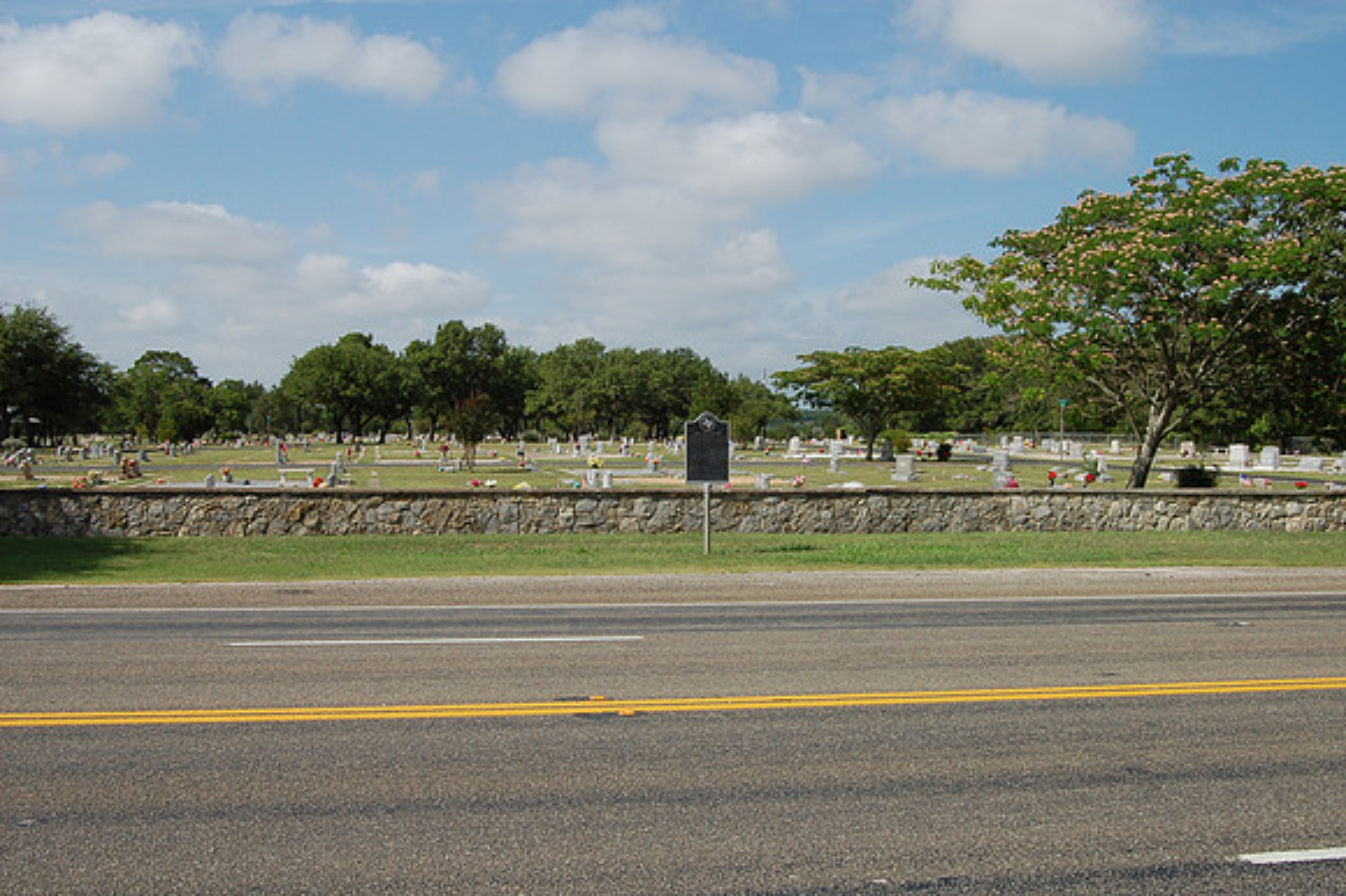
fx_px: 1345
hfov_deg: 53.2
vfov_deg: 36.8
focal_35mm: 36
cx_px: 673
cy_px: 448
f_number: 14
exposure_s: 1/200
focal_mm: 24
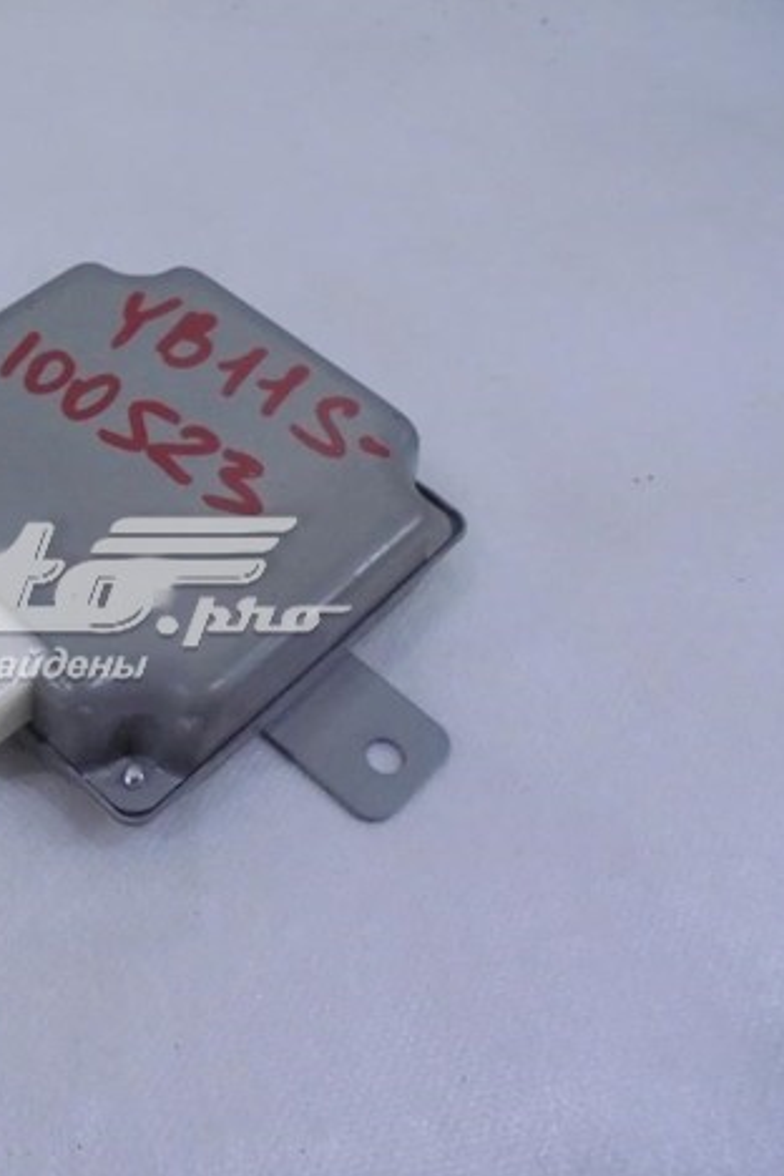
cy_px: 593
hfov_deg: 33.6
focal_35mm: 37
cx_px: 48
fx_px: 1209
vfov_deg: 51.9
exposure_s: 1/30
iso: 320
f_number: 3.5
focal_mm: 4.6
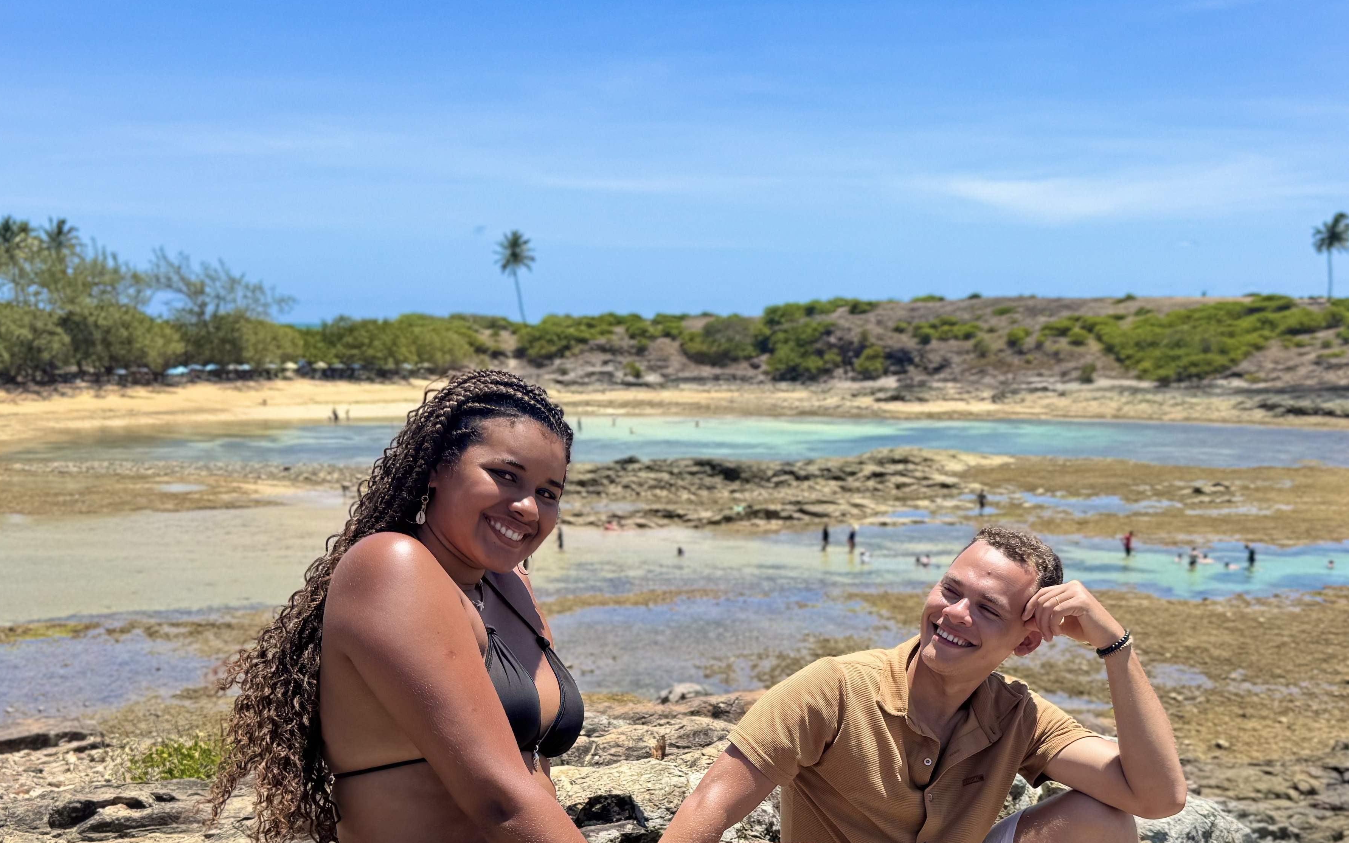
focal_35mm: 29
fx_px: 1066
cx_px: 759
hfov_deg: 64.4
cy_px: 562
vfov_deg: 42.6
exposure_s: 1/3096
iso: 80
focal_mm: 6.76
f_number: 1.78
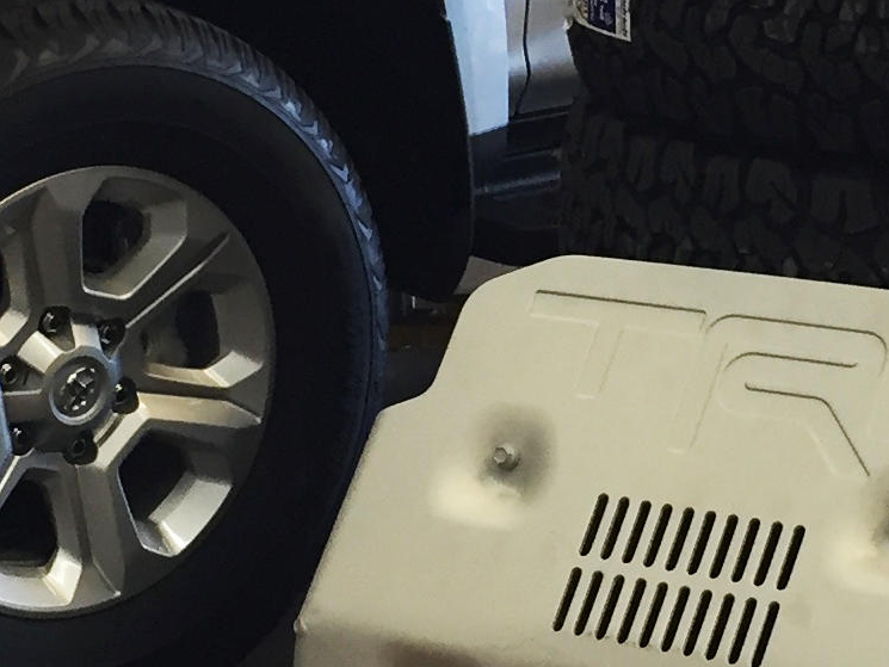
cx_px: 524
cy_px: 218
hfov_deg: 15.5
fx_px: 3262
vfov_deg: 11.7
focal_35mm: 127
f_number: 2.2
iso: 64
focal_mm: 4.15
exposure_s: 1/30
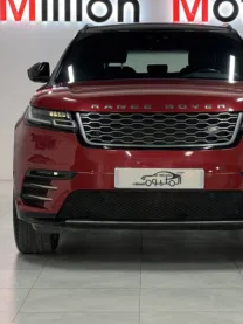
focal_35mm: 111
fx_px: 1038
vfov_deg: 17.7
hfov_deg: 13.3
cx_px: 159
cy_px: 132
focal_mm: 9
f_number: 2.8
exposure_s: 1/50
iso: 400
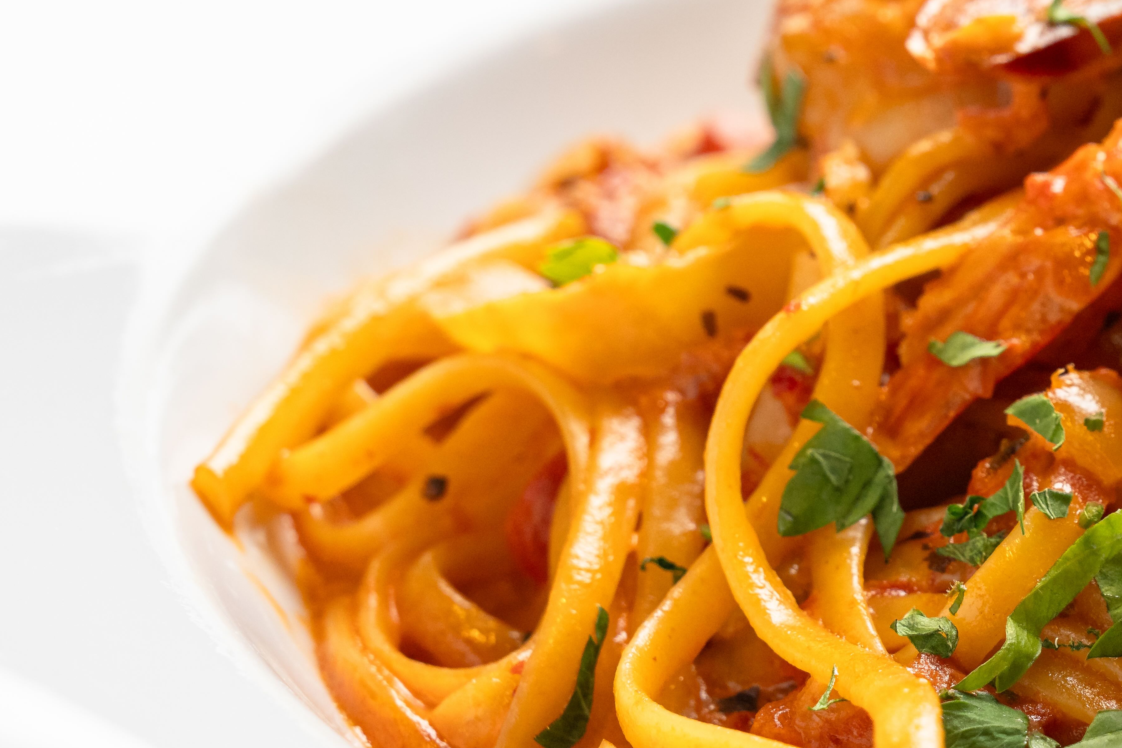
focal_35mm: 186
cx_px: 1251
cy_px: 411
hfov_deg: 10.9
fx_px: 5797
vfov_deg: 7.4
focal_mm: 70
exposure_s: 1/50
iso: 640
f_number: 7.1
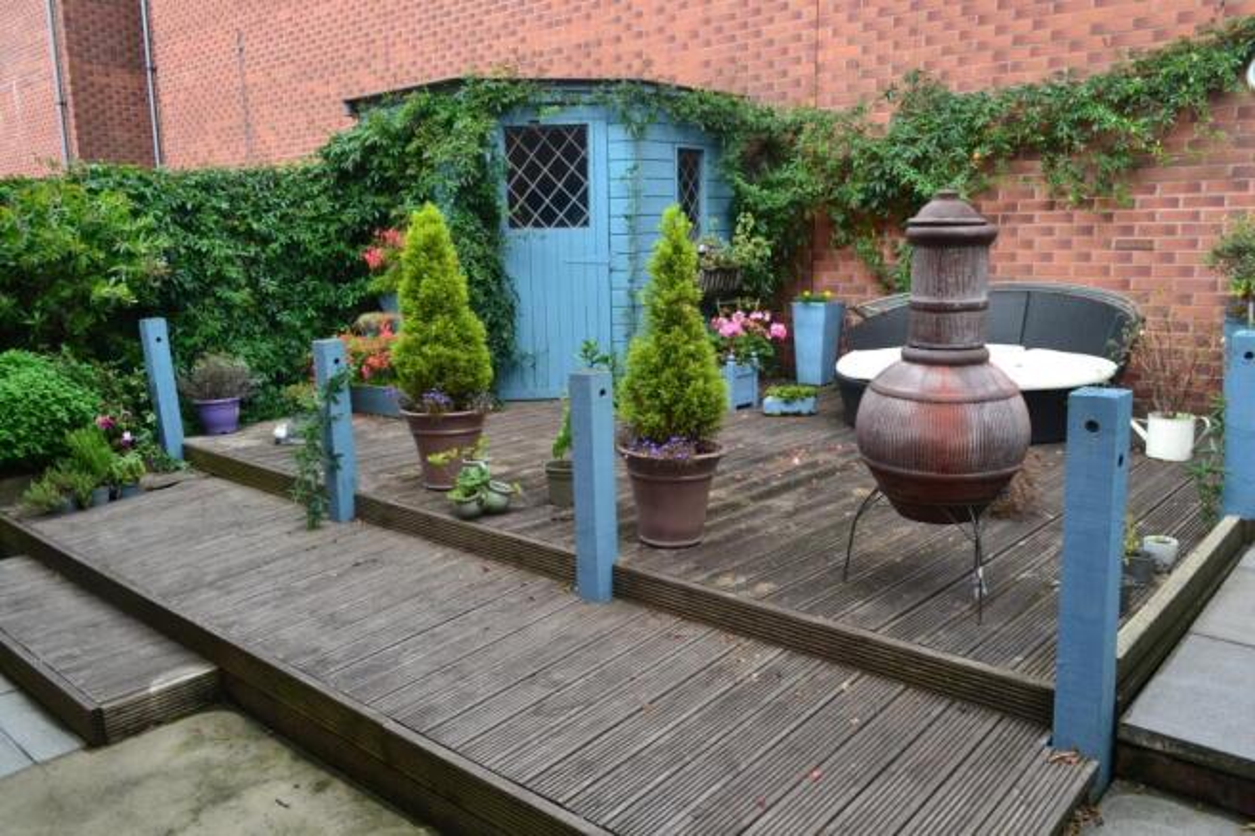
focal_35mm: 27
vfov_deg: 47.9
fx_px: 941
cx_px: 628
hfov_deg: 67.4
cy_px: 418
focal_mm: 18
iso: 400
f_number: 9
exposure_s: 1/125
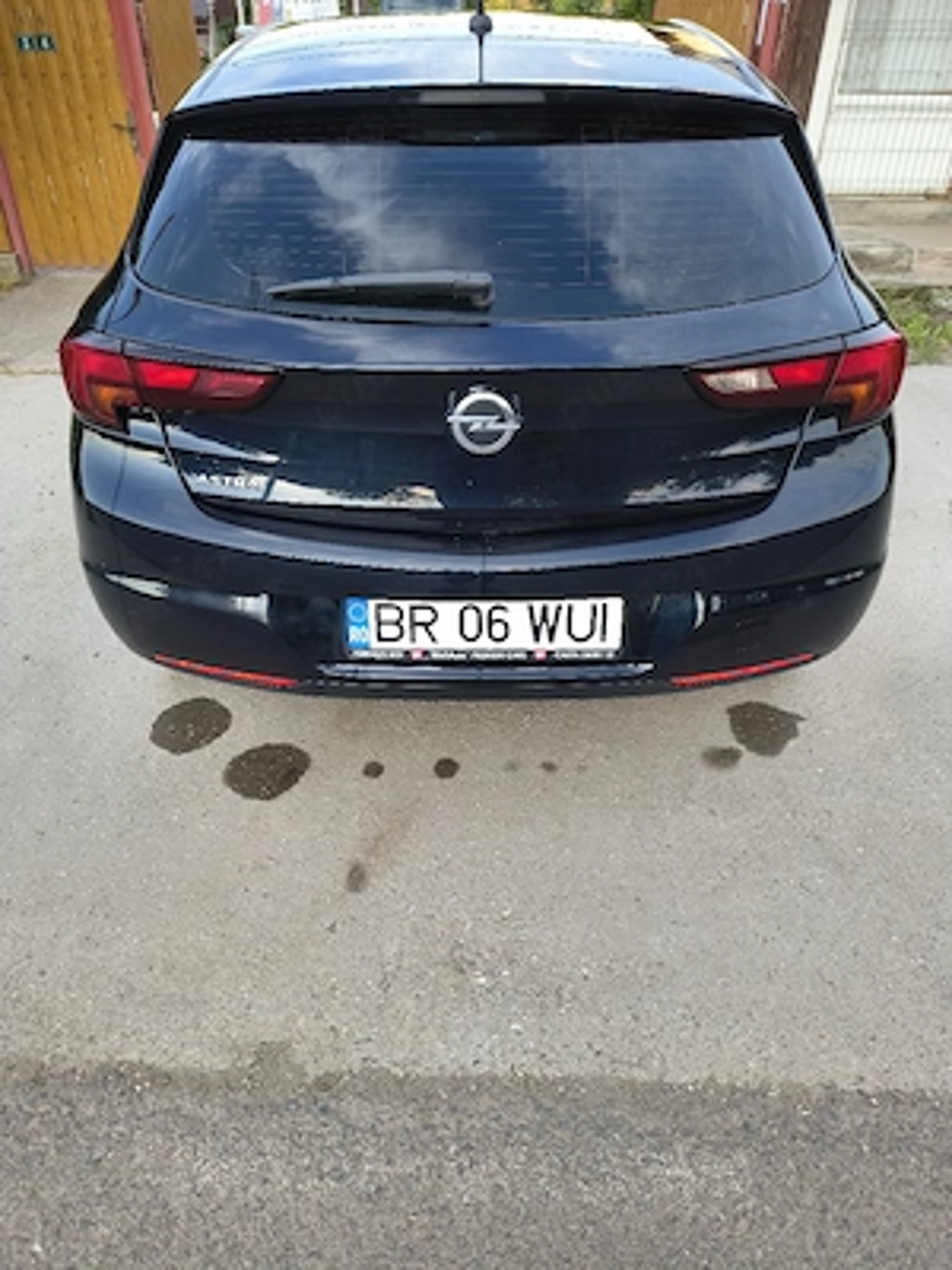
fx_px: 880
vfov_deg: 71.6
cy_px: 635
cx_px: 476
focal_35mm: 24
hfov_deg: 56.8
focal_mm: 5.56
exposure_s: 1/112
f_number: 1.8
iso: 100
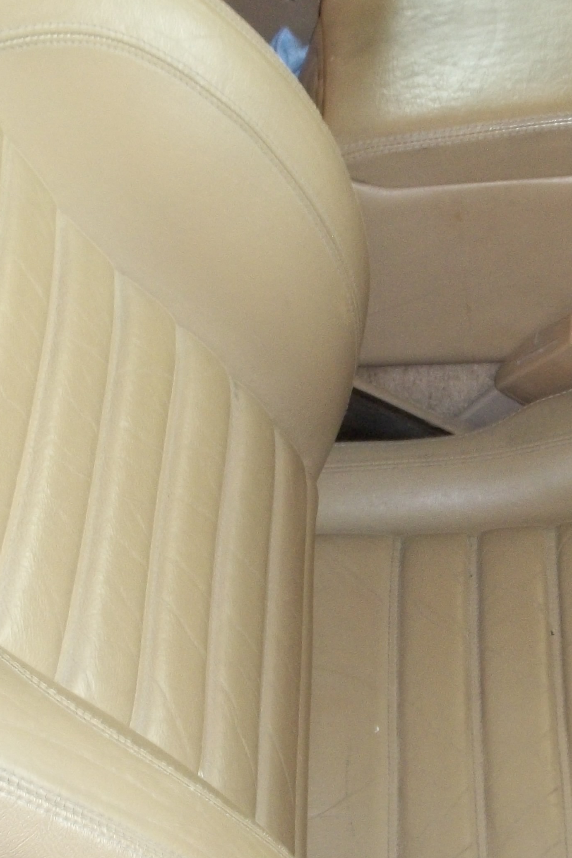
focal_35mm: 71
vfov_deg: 28.3
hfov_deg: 19.0
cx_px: 474
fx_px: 1692
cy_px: 572
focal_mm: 5.9
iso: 160
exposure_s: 1/30
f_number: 3.3
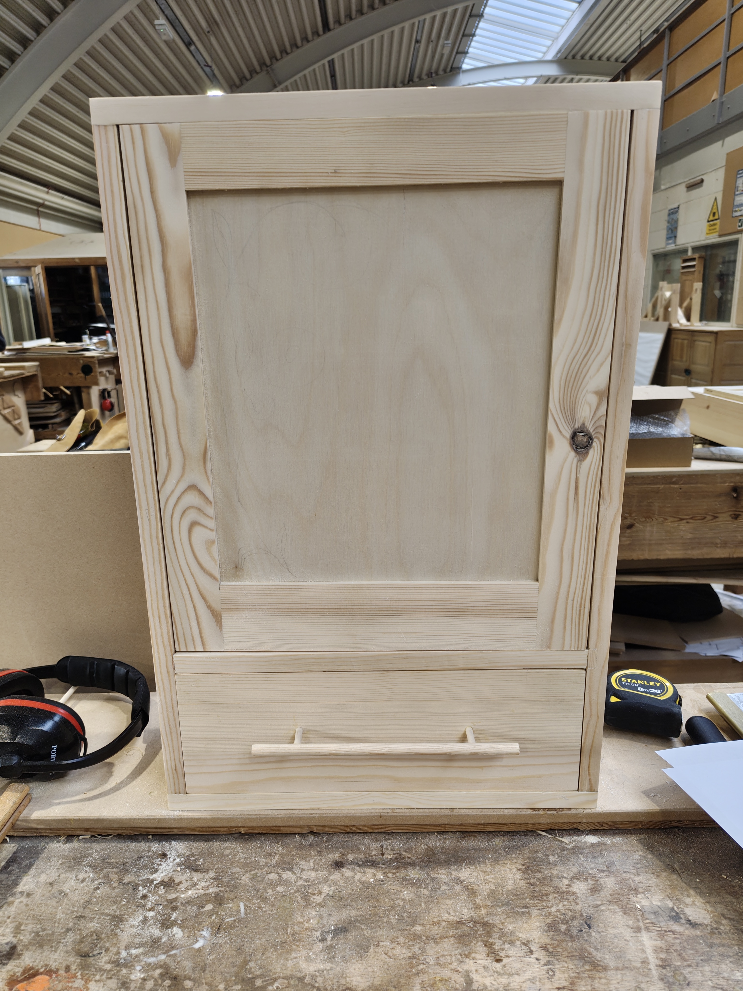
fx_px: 687
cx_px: 372
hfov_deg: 56.8
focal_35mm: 24
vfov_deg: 71.6
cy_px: 496
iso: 84
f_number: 1.88
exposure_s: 1/50
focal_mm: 5.56
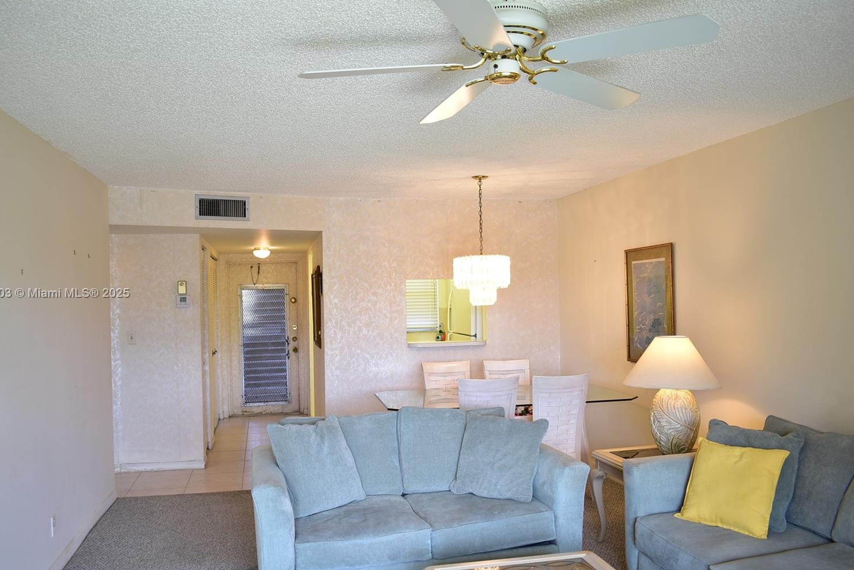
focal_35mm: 29
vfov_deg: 45.0
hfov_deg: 63.6
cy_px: 294
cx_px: 405
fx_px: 688
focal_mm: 18
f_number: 3.5
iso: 250
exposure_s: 1/30
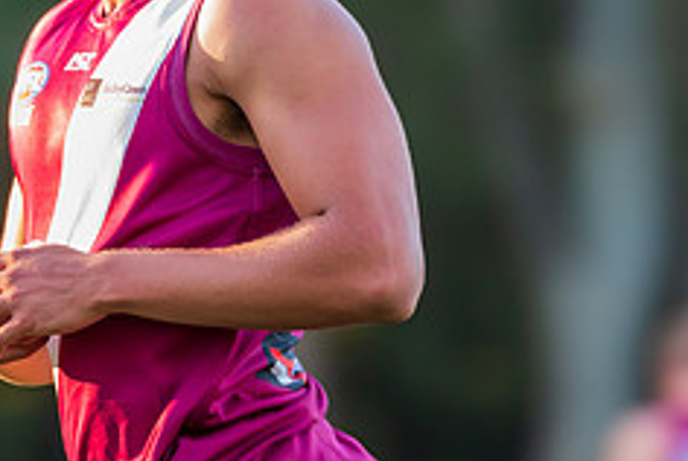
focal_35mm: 1032
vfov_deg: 1.3
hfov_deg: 2.0
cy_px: 28
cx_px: 187
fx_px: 19747
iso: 1000
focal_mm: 420
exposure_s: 1/160
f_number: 6.3
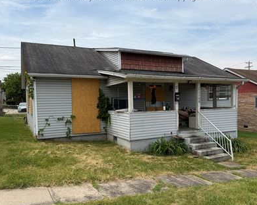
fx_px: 228
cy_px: 114
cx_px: 131
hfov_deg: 58.8
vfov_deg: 48.4
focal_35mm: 30
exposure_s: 1/6711
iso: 80
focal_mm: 6.76
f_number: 1.78
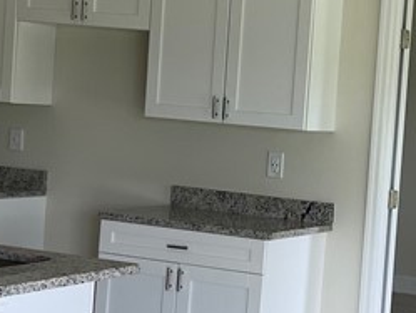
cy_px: 161
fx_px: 1286
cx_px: 351
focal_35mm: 107
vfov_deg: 13.8
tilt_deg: -2.7
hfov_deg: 18.2
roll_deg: -3.9
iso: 50
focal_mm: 5.7
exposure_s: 1/121
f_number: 1.5
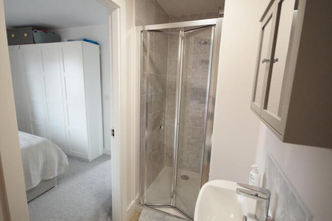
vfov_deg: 72.0
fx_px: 152
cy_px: 110
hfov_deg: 95.0
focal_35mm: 16
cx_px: 166
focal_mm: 11
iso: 2000
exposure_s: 1/60
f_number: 4.5
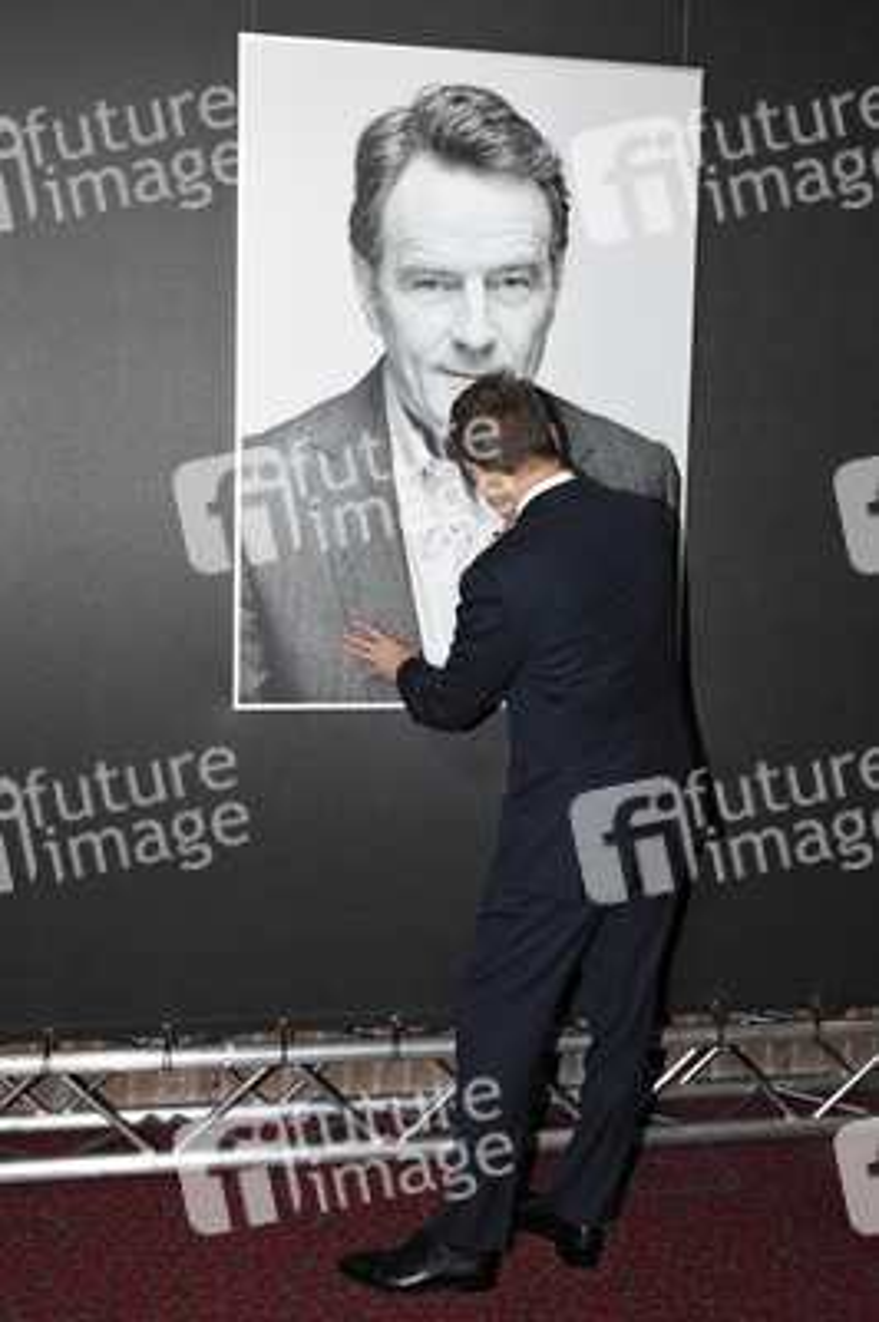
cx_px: 440
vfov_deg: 53.2
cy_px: 661
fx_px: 1321
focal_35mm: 36
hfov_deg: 36.8
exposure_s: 1/160
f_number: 7.1
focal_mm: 24
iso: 1600
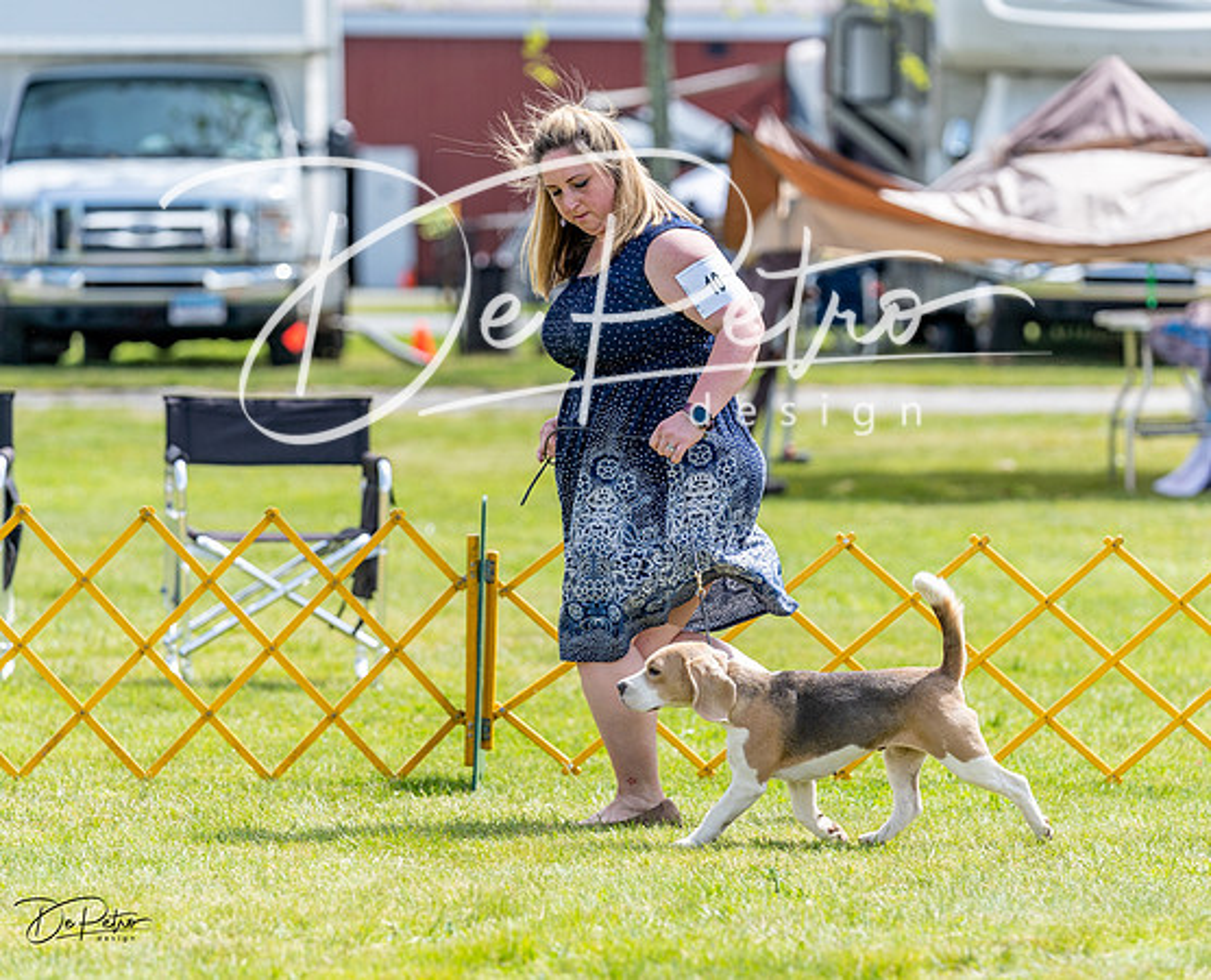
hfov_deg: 9.5
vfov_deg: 7.7
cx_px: 633
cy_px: 529
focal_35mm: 202
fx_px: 7266
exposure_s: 1/1000
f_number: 3.5
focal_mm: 162
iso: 125
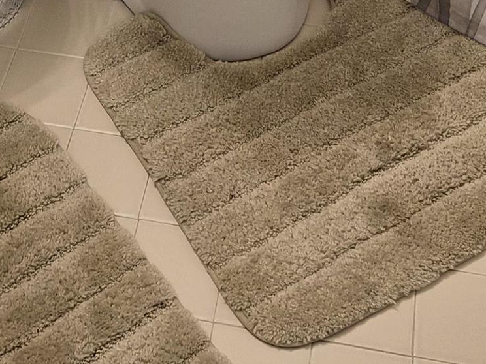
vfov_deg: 13.2
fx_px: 1334
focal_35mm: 95
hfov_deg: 20.7
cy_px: -384
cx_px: 242
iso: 100
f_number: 1.8
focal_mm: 5.4
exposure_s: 1/120
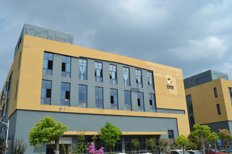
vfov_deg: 40.0
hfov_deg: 57.2
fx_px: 213
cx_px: 116
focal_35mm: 33
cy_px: 77
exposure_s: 1/250
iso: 100
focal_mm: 22
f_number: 8
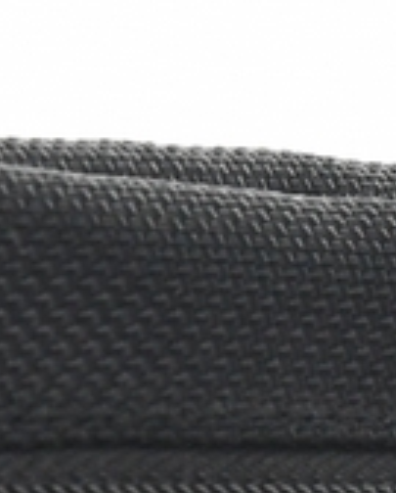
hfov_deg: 2.6
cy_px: 1083
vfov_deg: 3.2
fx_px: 8795
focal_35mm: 602
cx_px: 505
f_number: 7.1
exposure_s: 1/100
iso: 1600
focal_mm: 48
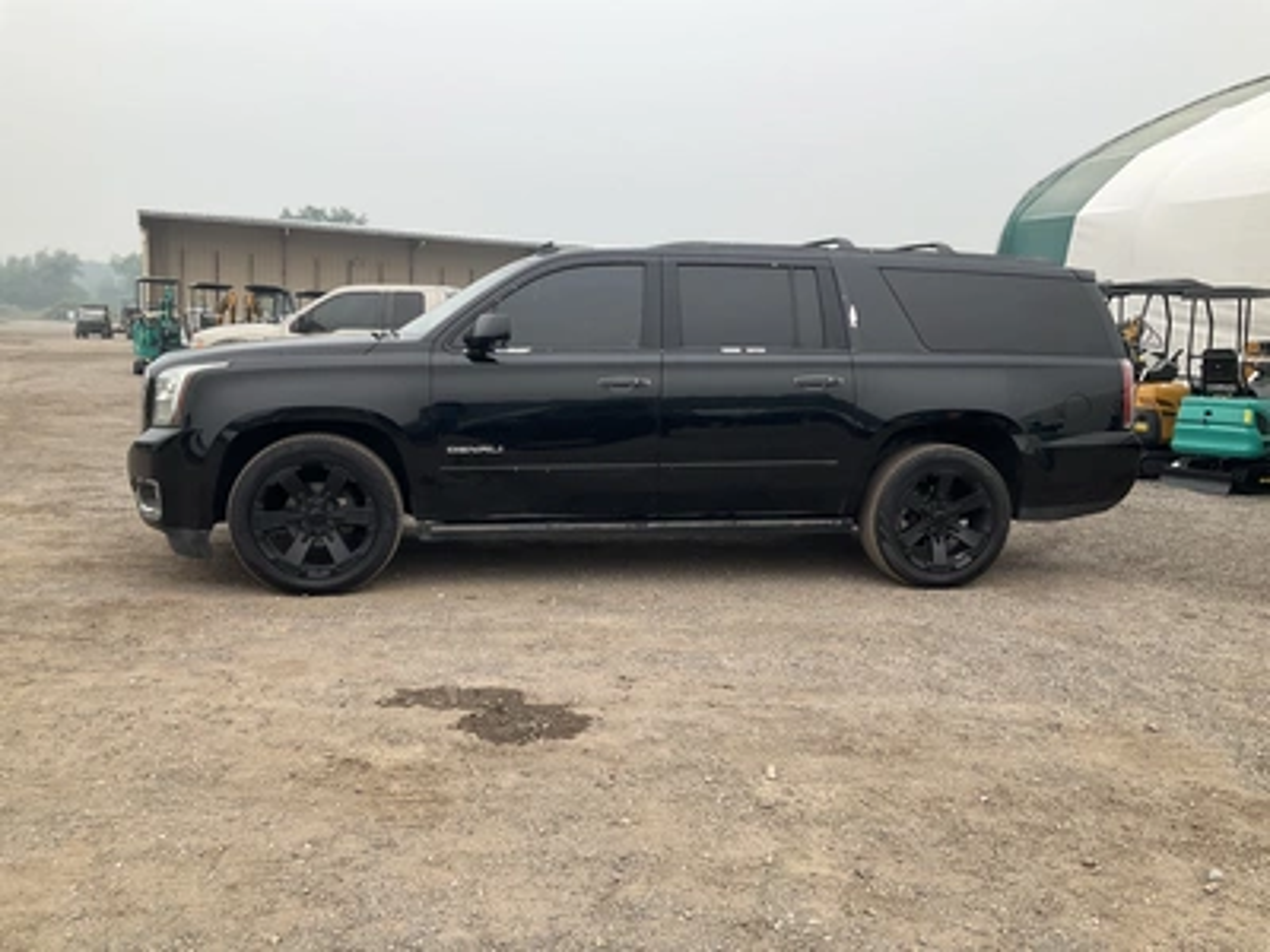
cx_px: 635
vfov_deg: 48.2
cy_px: 476
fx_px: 1064
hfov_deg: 61.7
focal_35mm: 29
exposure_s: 1/898
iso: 25
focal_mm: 3
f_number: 1.8
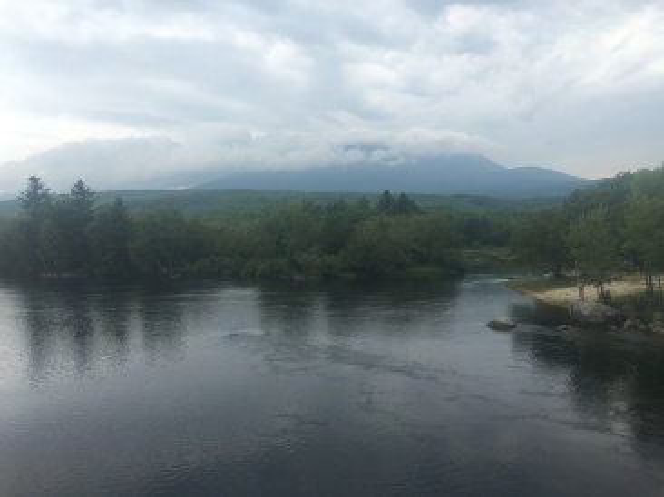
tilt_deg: -0.4
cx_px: 332
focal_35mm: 29
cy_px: 248
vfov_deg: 48.2
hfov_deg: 61.7
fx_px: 556
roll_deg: +0.6
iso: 25
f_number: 2.2
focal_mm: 4.15
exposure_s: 1/490
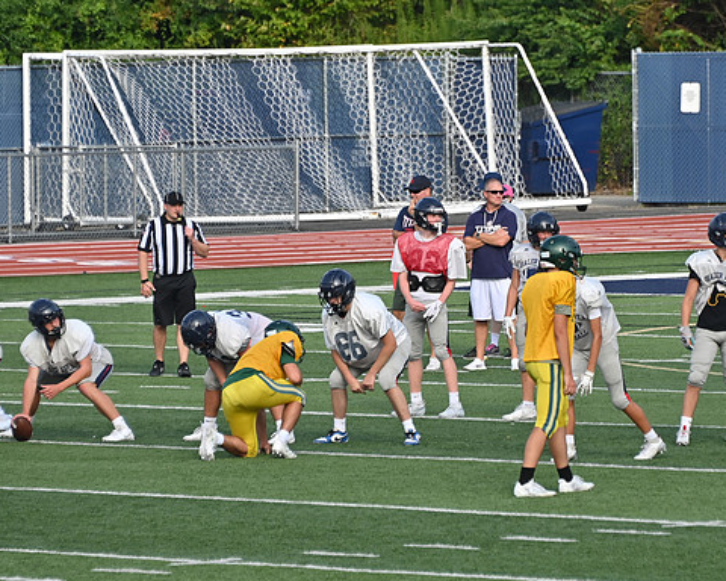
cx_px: 420
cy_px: 291
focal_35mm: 425
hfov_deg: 4.6
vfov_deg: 3.6
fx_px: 9132
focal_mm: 250
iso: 220
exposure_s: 1/800
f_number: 5.6
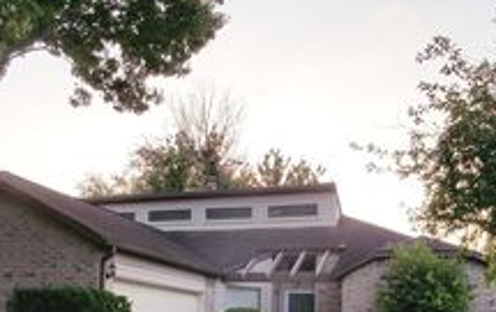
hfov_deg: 31.9
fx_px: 866
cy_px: 253
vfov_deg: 20.1
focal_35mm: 64
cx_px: 217
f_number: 1.7
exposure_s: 1/490
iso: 50
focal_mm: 4.2
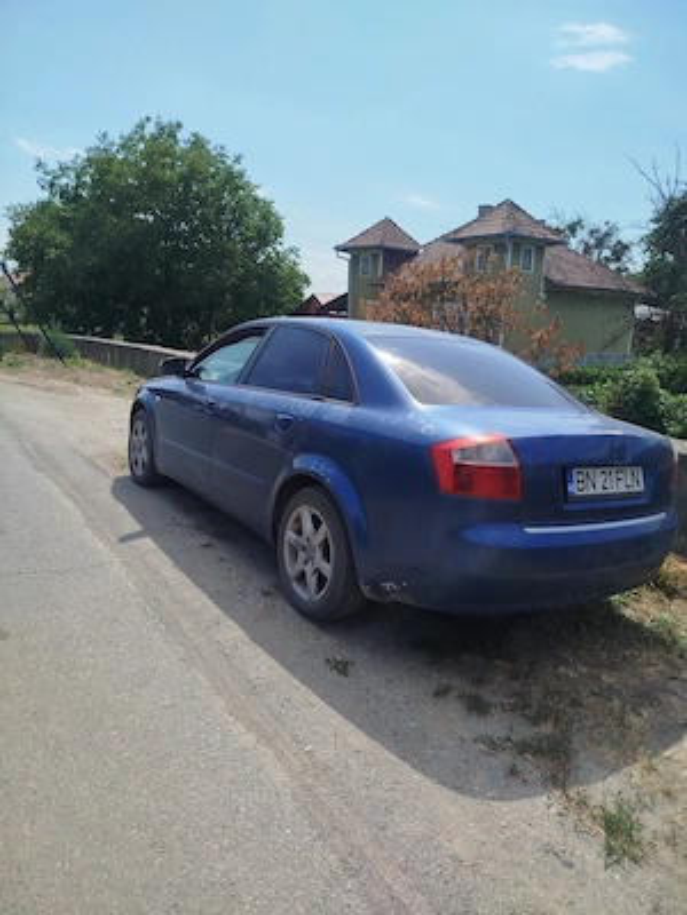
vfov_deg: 71.6
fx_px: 635
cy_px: 458
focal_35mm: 24
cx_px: 344
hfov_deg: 56.8
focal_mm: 5.31
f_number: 1.7
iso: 50
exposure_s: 1/1657
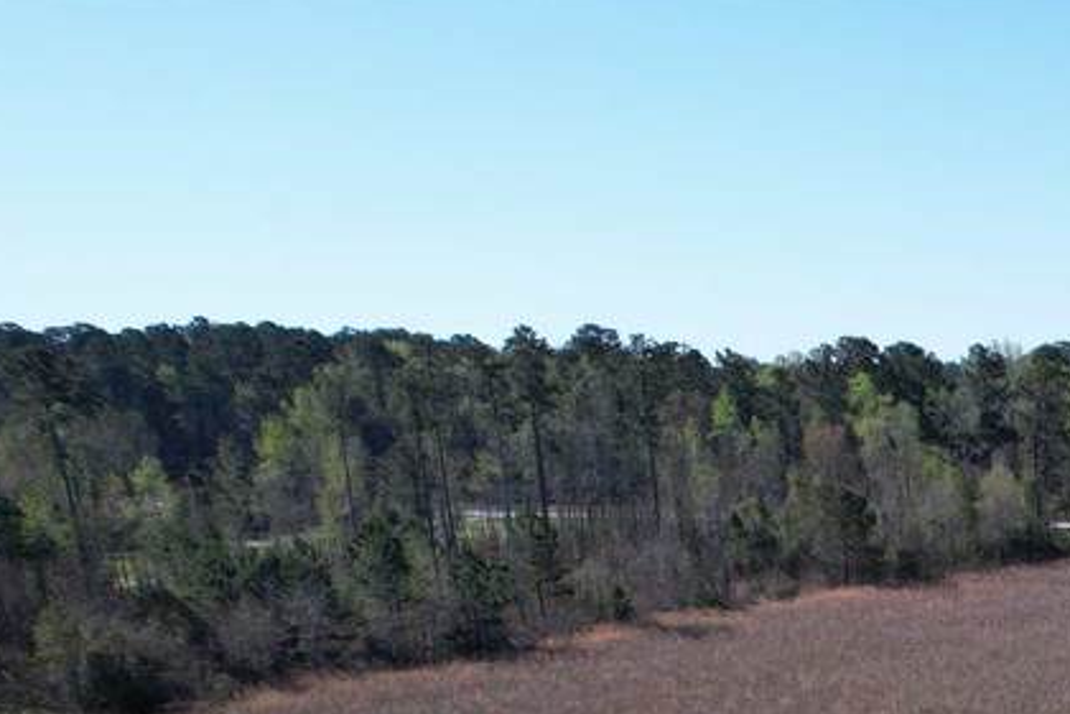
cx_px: 1493
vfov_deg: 18.1
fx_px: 1991
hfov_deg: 24.9
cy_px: 1075
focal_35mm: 67
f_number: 2.8
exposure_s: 1/1500
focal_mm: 8.38
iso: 100
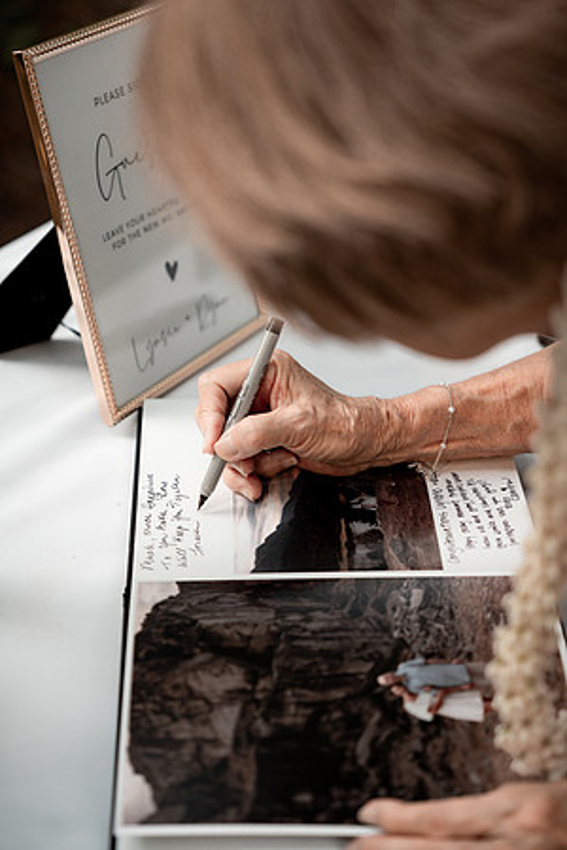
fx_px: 1654
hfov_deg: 19.5
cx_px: 284
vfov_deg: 28.8
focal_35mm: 70
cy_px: 425
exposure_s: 1/200
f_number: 2.8
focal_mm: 70
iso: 200
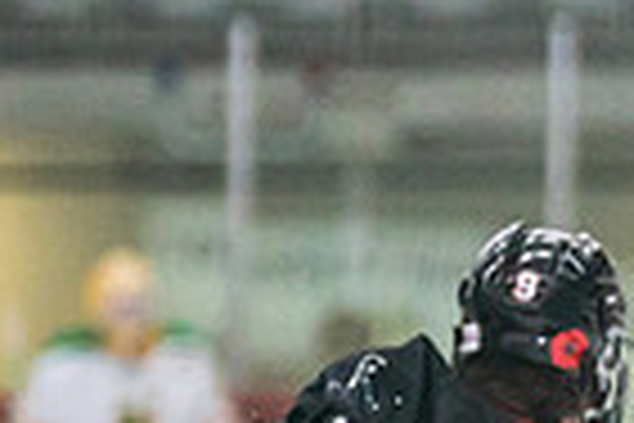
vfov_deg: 1.5
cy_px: 662
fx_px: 15725
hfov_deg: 2.3
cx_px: -108
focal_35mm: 893
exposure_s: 1/1250
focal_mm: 164
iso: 3200
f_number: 2.8
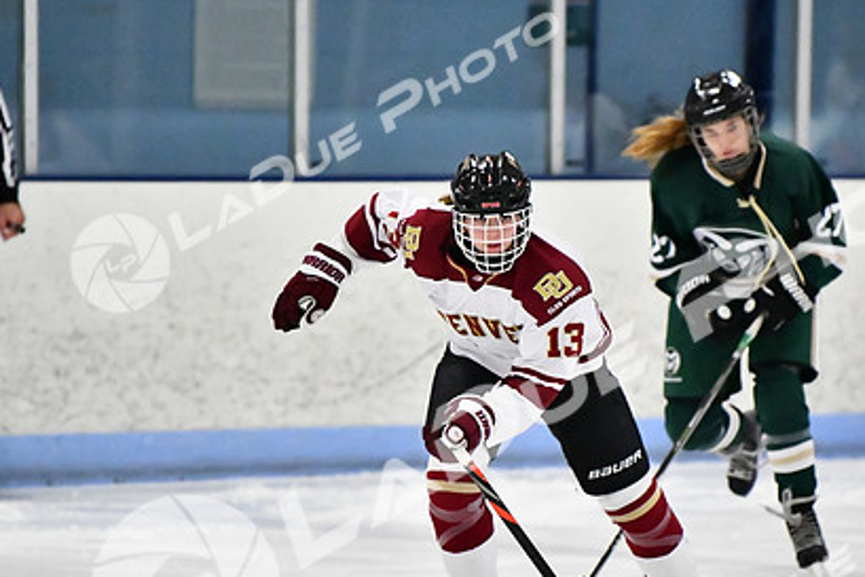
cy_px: 373
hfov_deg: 5.1
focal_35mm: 404
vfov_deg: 3.4
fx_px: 9710
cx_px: 560
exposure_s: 1/1250
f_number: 2.8
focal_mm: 190
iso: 8000
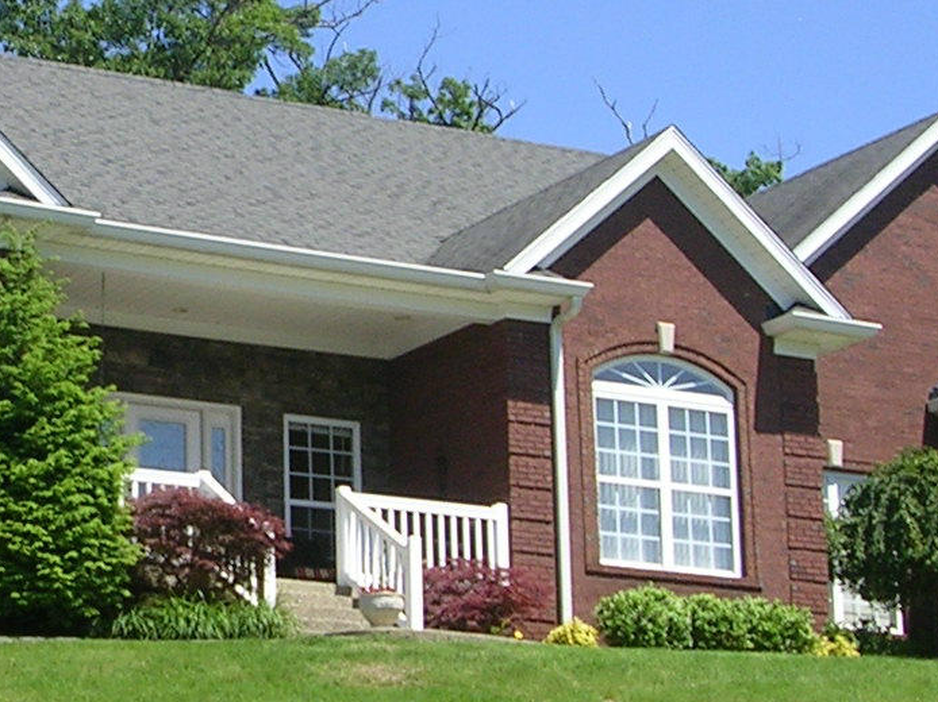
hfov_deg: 16.0
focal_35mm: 121
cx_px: 59
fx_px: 3278
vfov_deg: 12.2
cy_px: 238
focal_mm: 6.2
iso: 50
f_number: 5.8
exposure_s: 1/200
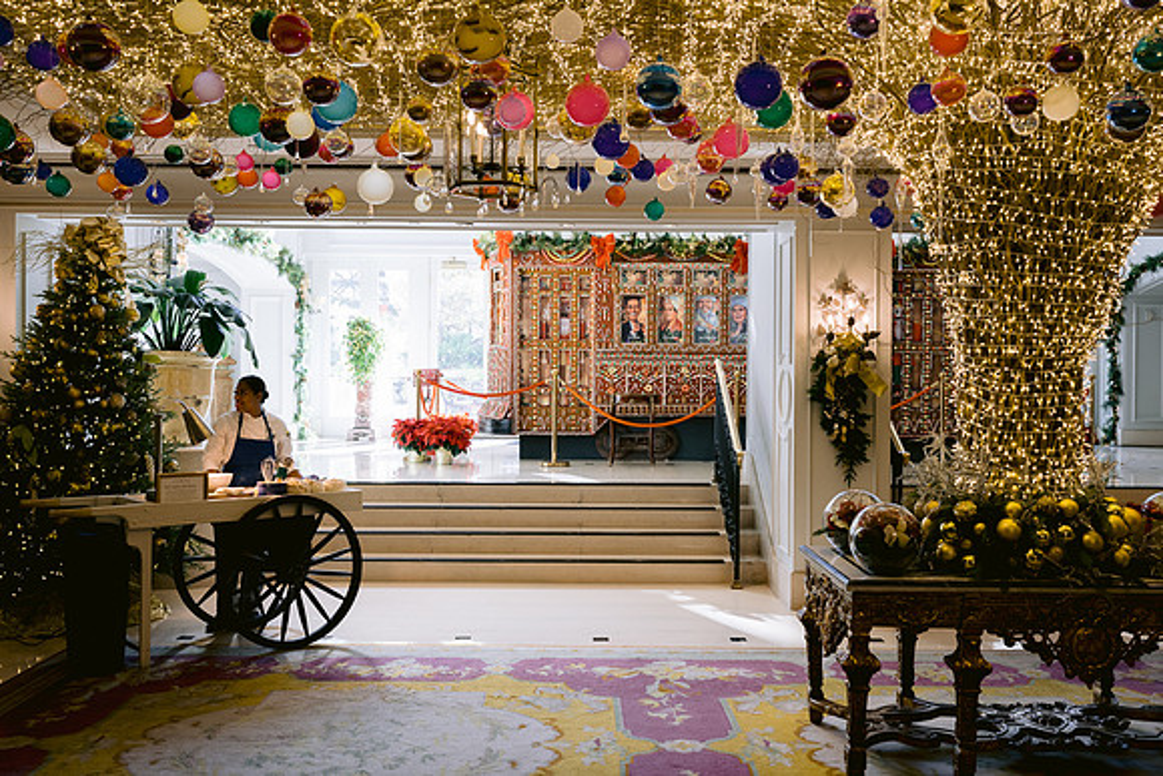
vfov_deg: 37.8
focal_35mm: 35
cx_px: 582
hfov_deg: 54.3
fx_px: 1134
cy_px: 388
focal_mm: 35
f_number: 6.3
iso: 400
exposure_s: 1/40
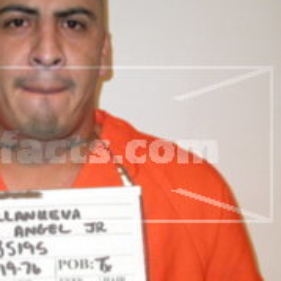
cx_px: 38
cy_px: 145
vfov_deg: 15.7
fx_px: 1019
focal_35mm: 111
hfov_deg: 15.5
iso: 100
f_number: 3.2
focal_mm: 13.6
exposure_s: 1/64.6
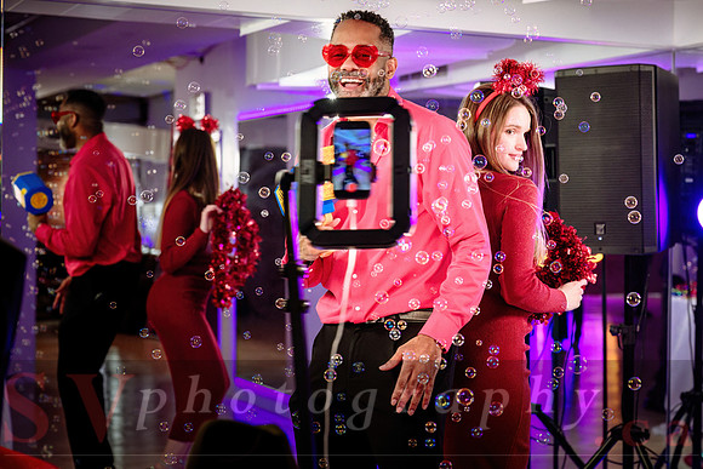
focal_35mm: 73
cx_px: 391
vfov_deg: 18.6
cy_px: 208
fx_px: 1433
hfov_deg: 27.5
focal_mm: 66
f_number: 3.5
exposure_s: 1/200
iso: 1600
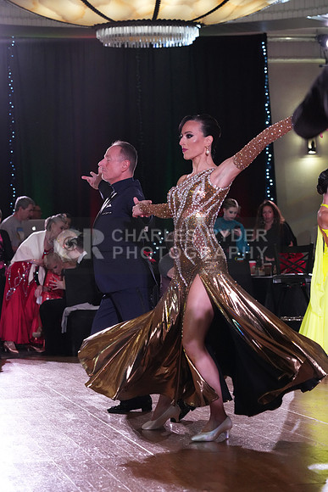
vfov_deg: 19.5
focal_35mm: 105
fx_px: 1434
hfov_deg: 13.0
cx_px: 164
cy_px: 246
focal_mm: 105
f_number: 5.6
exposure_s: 1/320
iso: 5000
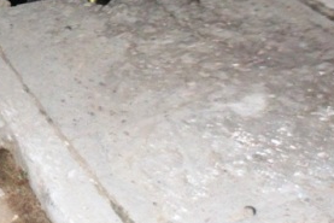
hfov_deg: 25.6
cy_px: -53
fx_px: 724
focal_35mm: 78
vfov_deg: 16.7
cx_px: 80
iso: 320
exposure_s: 1/45
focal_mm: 4.9
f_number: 3.3
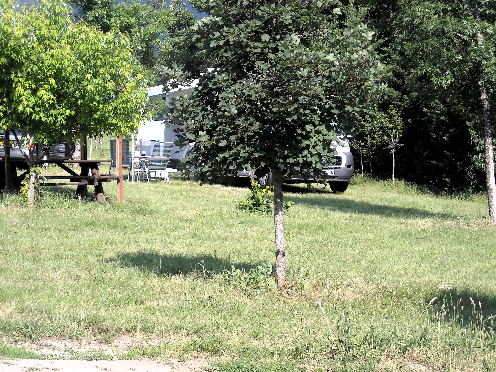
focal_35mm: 105
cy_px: 186
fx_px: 1505
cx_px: 248
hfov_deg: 18.7
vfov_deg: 14.1
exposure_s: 1/209
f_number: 4.7
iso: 64
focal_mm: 17.1
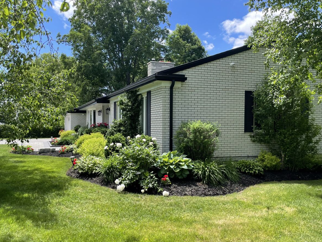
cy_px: 138
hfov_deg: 58.0
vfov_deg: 45.3
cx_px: 132
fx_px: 288
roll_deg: +0.1
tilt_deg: -1.1
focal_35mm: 31
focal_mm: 4.2
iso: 32
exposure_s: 1/1024
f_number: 1.6
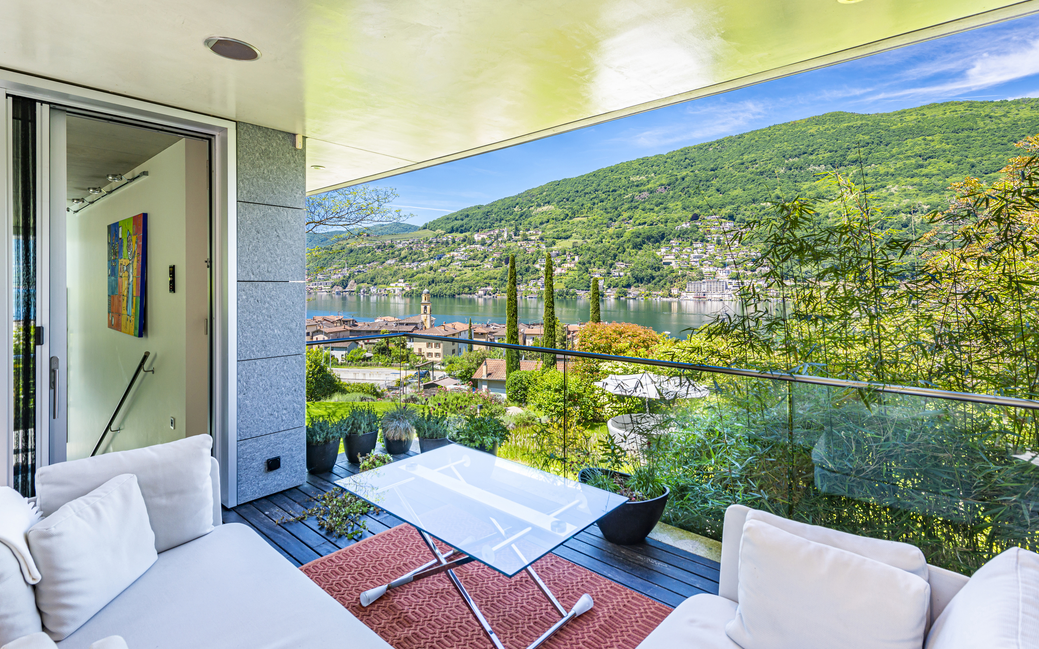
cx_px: 521
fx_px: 481
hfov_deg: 94.4
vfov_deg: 67.9
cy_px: 301
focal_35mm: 17
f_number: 8
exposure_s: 1/30
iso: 100
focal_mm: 15
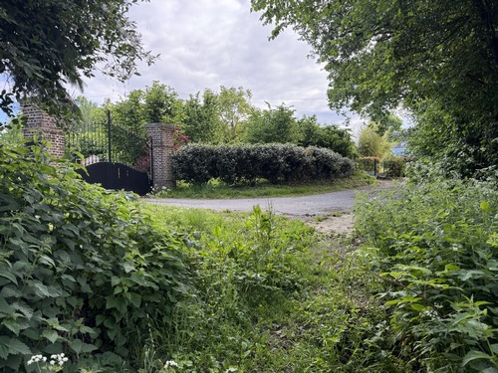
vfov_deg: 56.8
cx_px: 249
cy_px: 186
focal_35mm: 24
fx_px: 345
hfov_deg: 71.6
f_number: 1.78
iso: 100
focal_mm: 6.76
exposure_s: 1/481
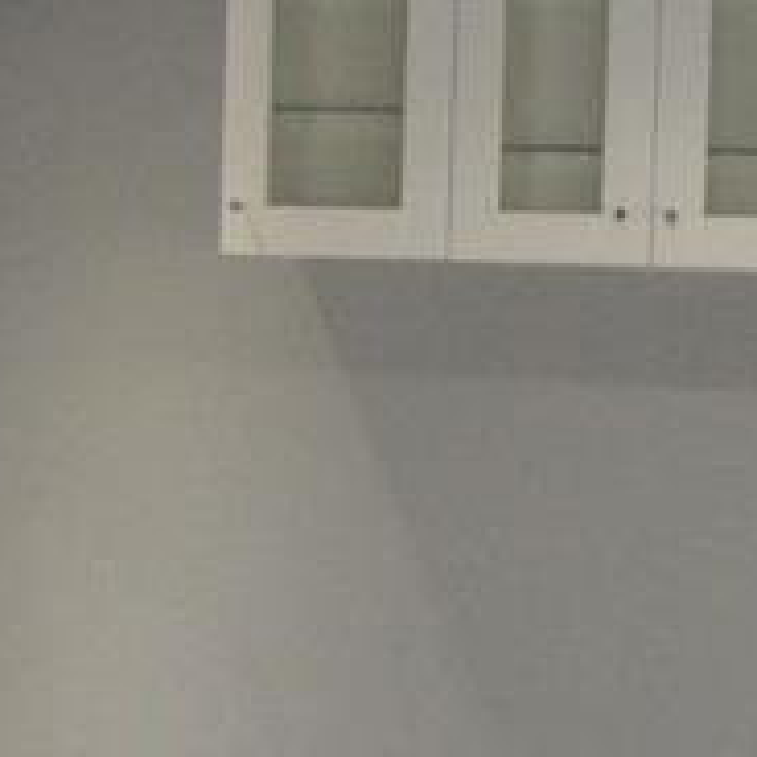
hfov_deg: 14.8
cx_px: 448
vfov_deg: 14.7
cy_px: 625
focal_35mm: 118
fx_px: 2919
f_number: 3.2
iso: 200
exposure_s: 1/30
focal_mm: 3.9
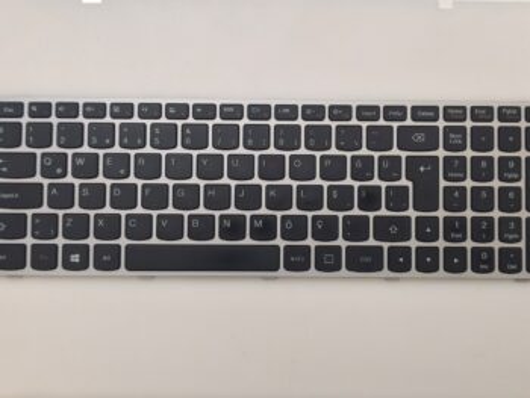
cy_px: 199
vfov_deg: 40.7
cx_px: 265
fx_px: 536
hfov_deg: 52.6
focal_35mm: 35
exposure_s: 1/50
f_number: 1.6
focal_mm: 6.57
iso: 500
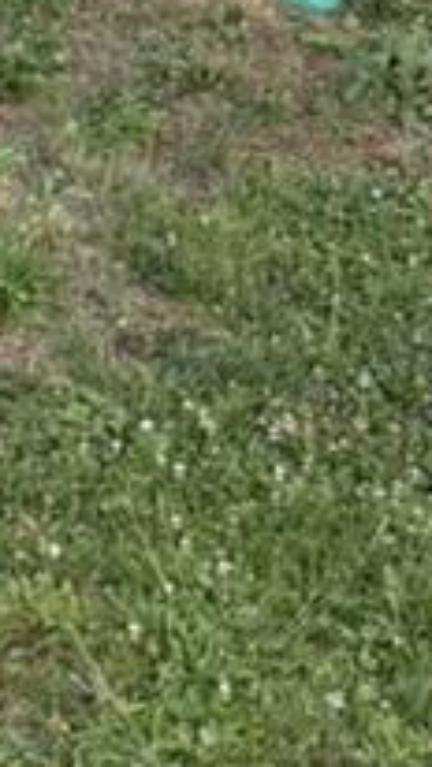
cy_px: -830
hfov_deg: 8.5
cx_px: -644
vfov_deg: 13.7
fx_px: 2645
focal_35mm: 130
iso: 100
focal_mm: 6.76
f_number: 1.78
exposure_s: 1/329
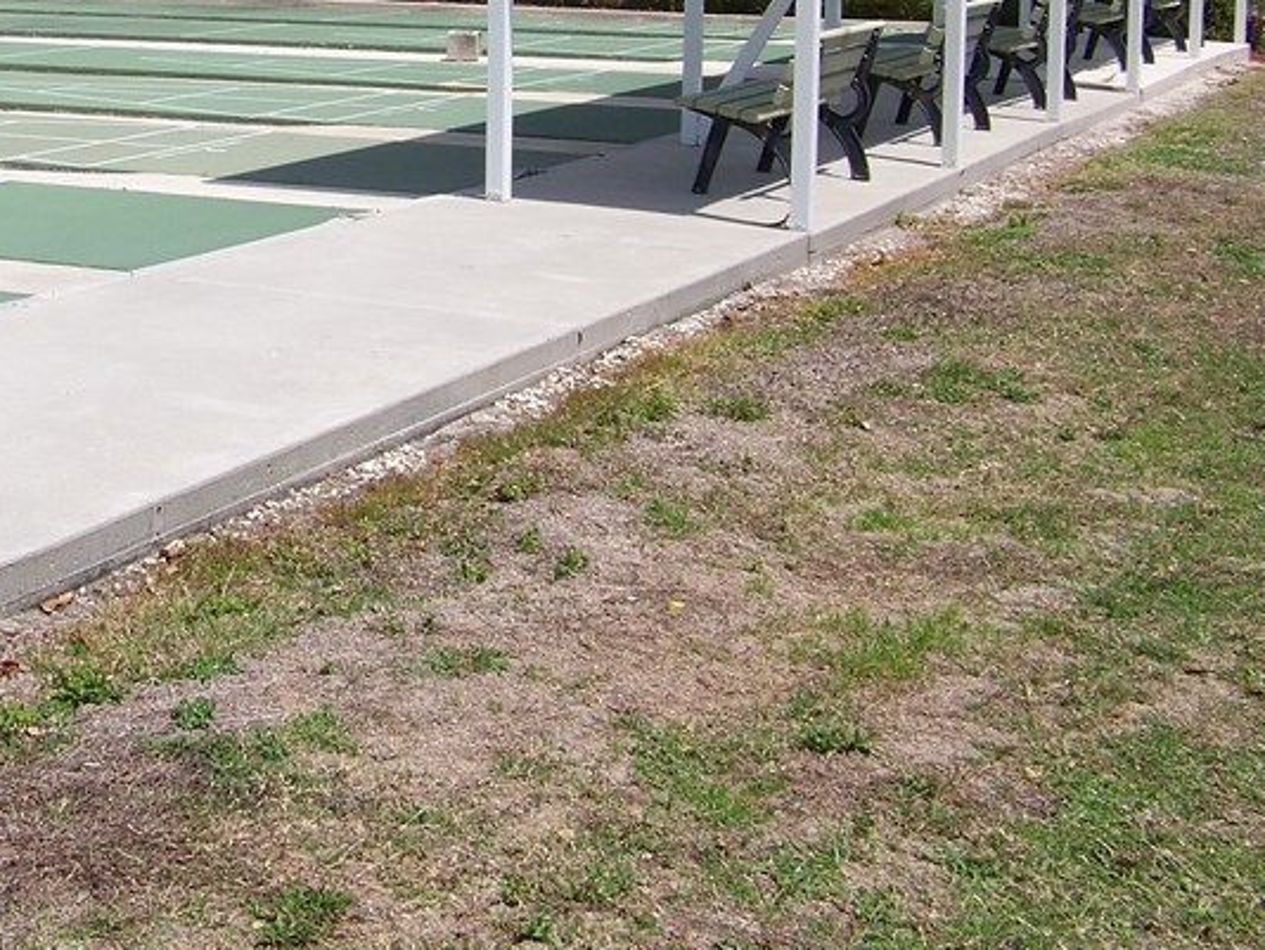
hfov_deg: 27.3
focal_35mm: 69
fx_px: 2523
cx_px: 161
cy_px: 95
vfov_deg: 20.9
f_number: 4
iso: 64
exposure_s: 1/640
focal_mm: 5.85
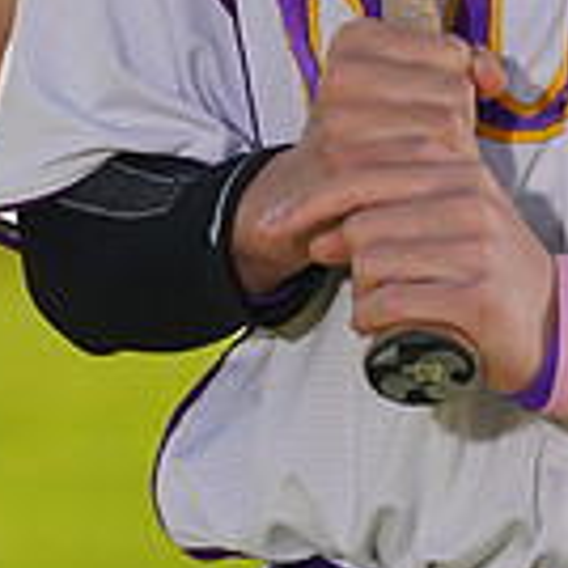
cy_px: -348
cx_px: 621
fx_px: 19065
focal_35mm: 1027
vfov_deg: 1.7
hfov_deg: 1.7
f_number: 9
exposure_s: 1/250
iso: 100
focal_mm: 279
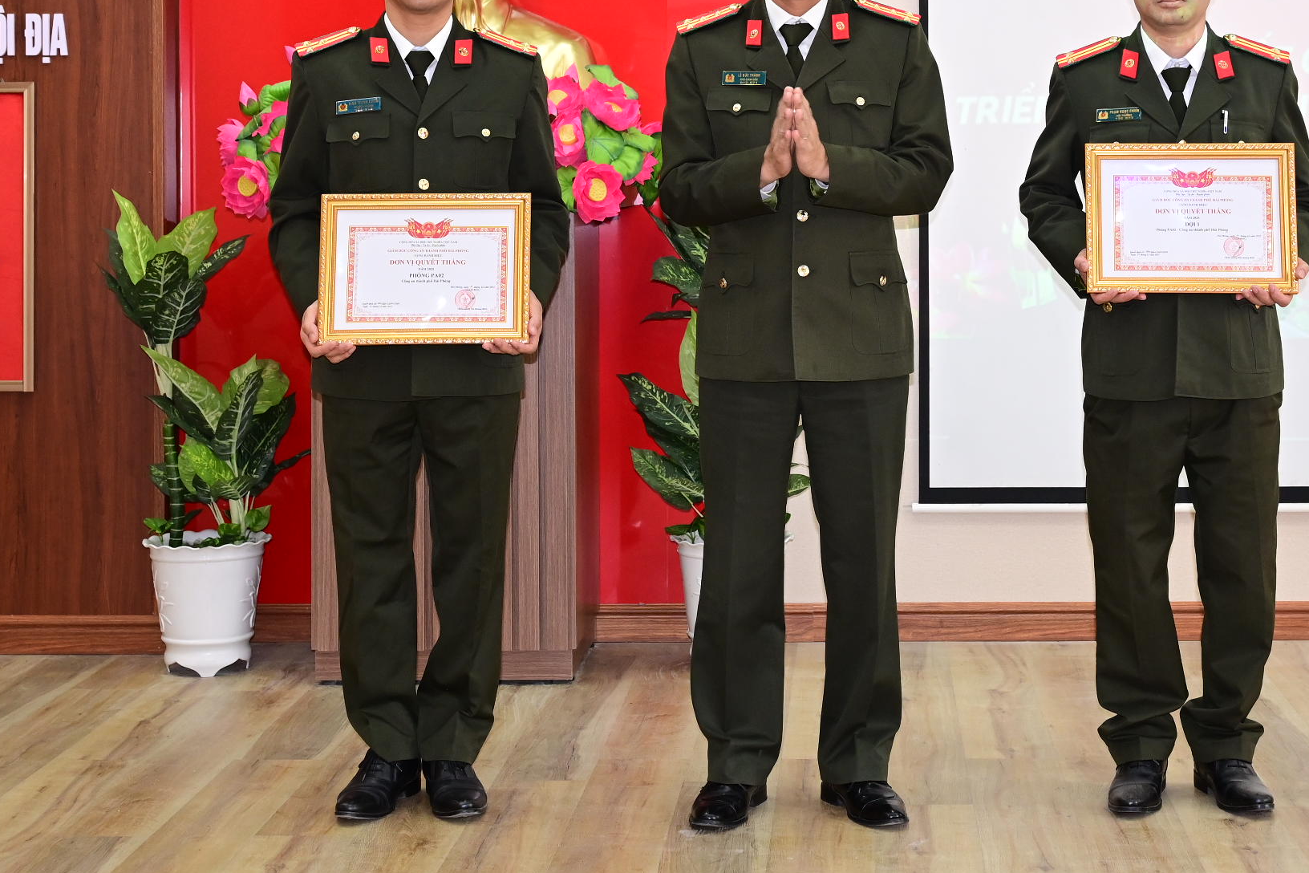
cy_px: 151
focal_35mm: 64
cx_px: 821
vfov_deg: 21.0
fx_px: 2324
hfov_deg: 31.3
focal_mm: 34.5
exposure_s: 1/160
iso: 1600
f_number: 4
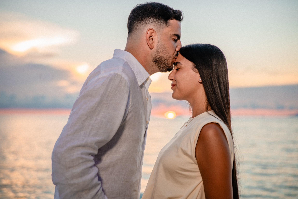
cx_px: 149
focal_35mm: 50
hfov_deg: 39.3
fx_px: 418
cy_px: 100
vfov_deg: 26.8
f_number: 2.2
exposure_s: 1/400
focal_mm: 50
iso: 250
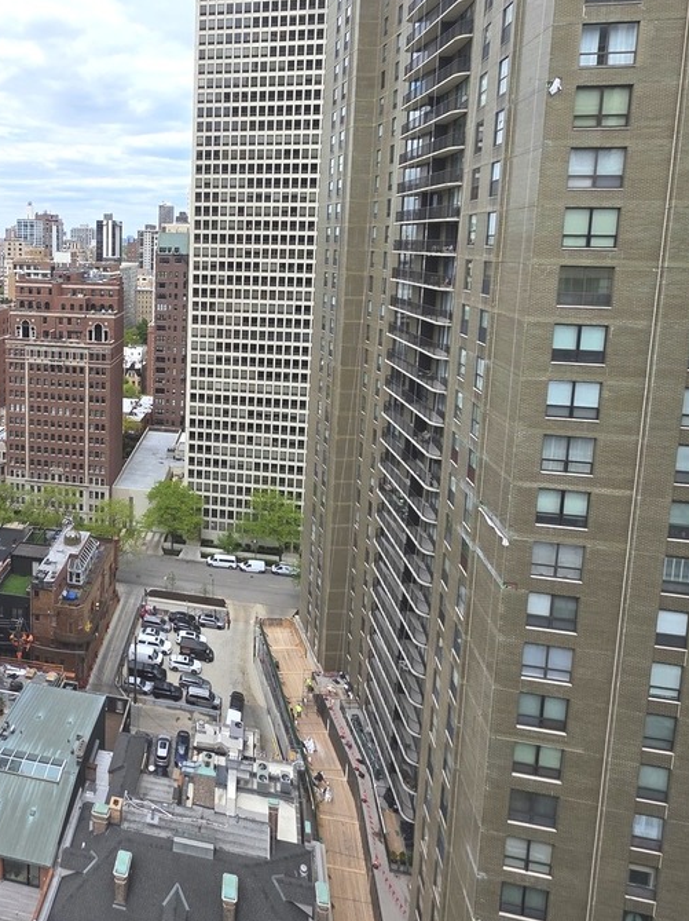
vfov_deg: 76.4
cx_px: 143
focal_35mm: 21
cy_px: 303
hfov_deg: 58.8
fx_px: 558
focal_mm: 2.2
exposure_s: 1/1951
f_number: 1.9
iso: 40
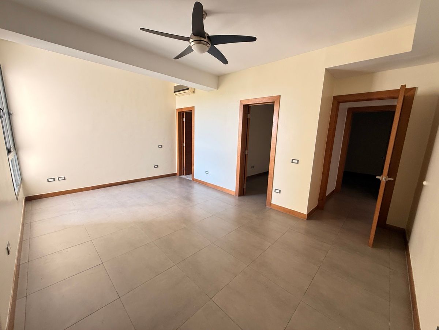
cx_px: 220
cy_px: 165
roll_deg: -2.5
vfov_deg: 85.7
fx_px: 178
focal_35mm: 14
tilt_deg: -9.2
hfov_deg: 102.1
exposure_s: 1/99
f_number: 2.2
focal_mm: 2.22
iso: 100
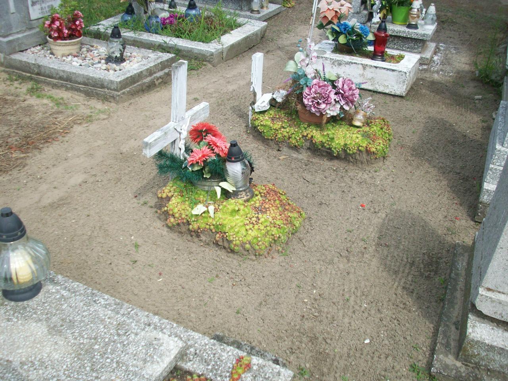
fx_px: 543
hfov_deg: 50.1
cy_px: 190
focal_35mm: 37
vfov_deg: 38.7
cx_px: 254
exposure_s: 1/212
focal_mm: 6.2
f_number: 5.6
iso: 80
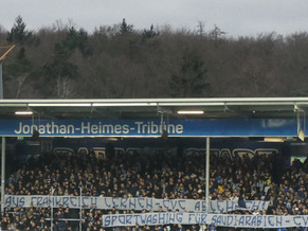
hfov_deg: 8.5
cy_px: 168
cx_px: 97
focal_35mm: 233
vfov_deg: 6.4
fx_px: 2072
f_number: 5.1
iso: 500
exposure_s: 1/80
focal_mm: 19
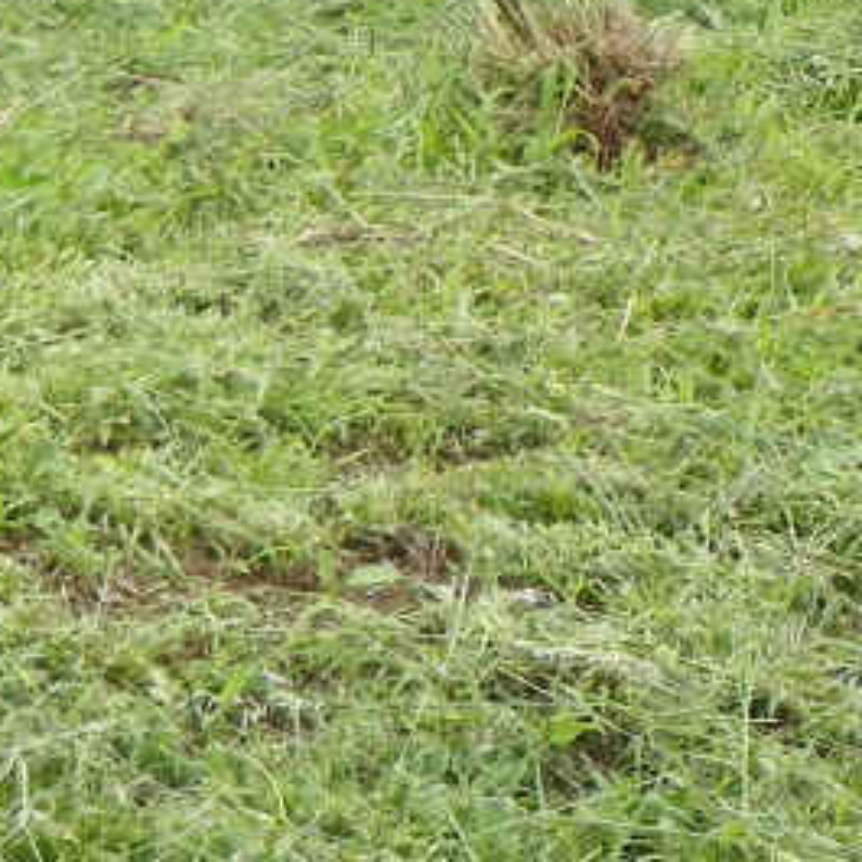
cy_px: 582
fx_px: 8452
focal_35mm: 300
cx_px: -960
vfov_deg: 5.8
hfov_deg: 5.7
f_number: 4
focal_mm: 13.4
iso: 64
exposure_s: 1/125
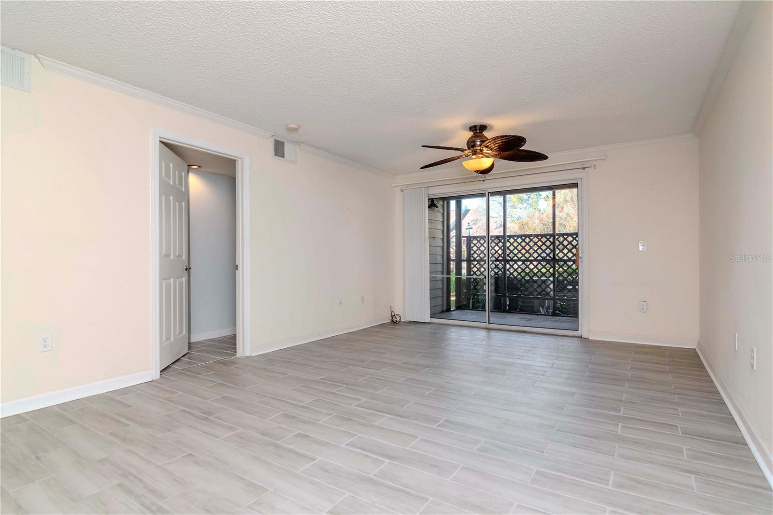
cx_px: 386
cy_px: 258
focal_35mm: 16
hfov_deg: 95.0
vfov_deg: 72.0
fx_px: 354
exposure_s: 1/100
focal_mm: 11
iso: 640
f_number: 8
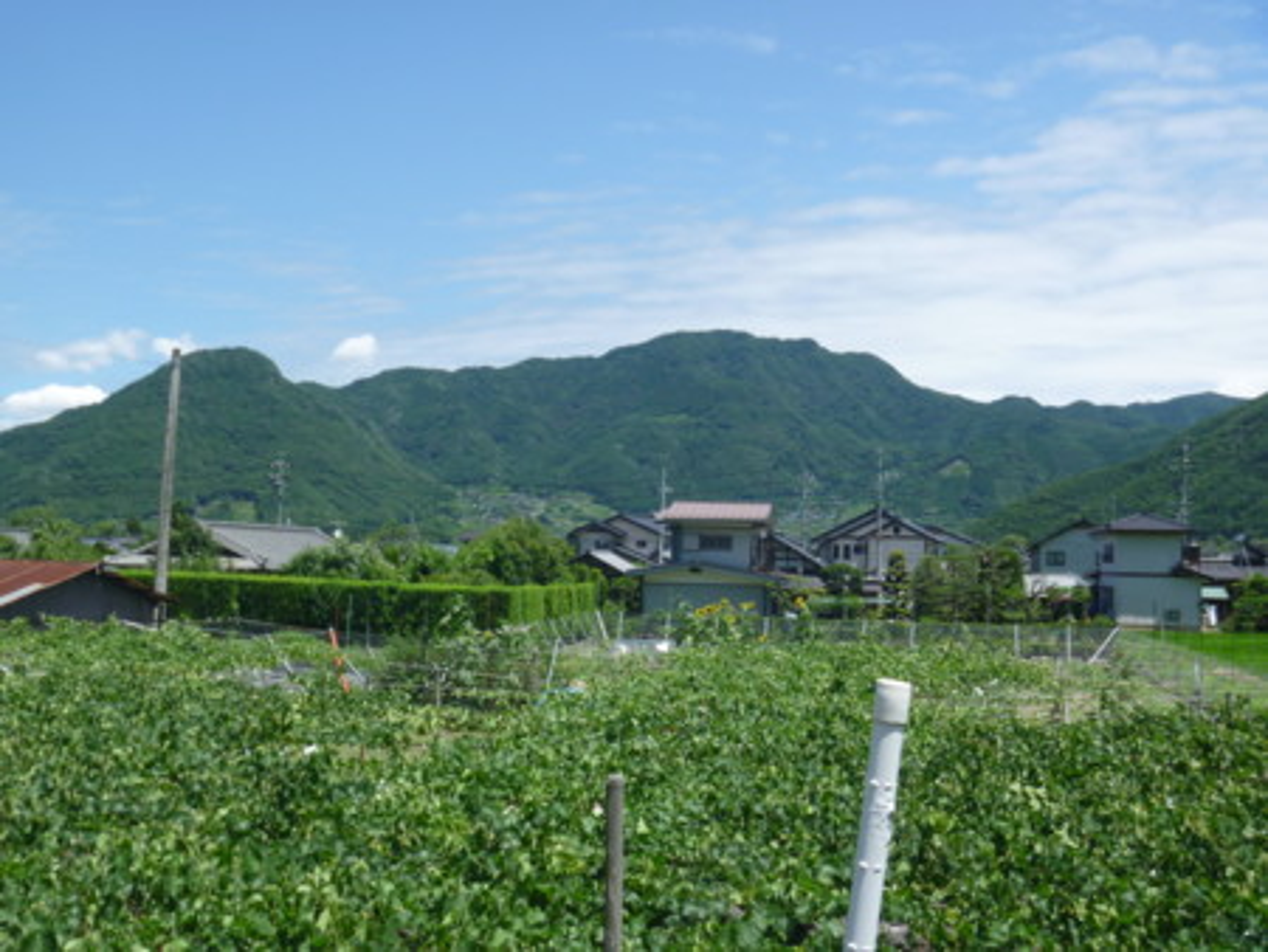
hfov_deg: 52.6
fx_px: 1283
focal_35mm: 35
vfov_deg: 40.7
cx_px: 634
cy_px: 476
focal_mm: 6.3
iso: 80
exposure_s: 1/200
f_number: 5.6
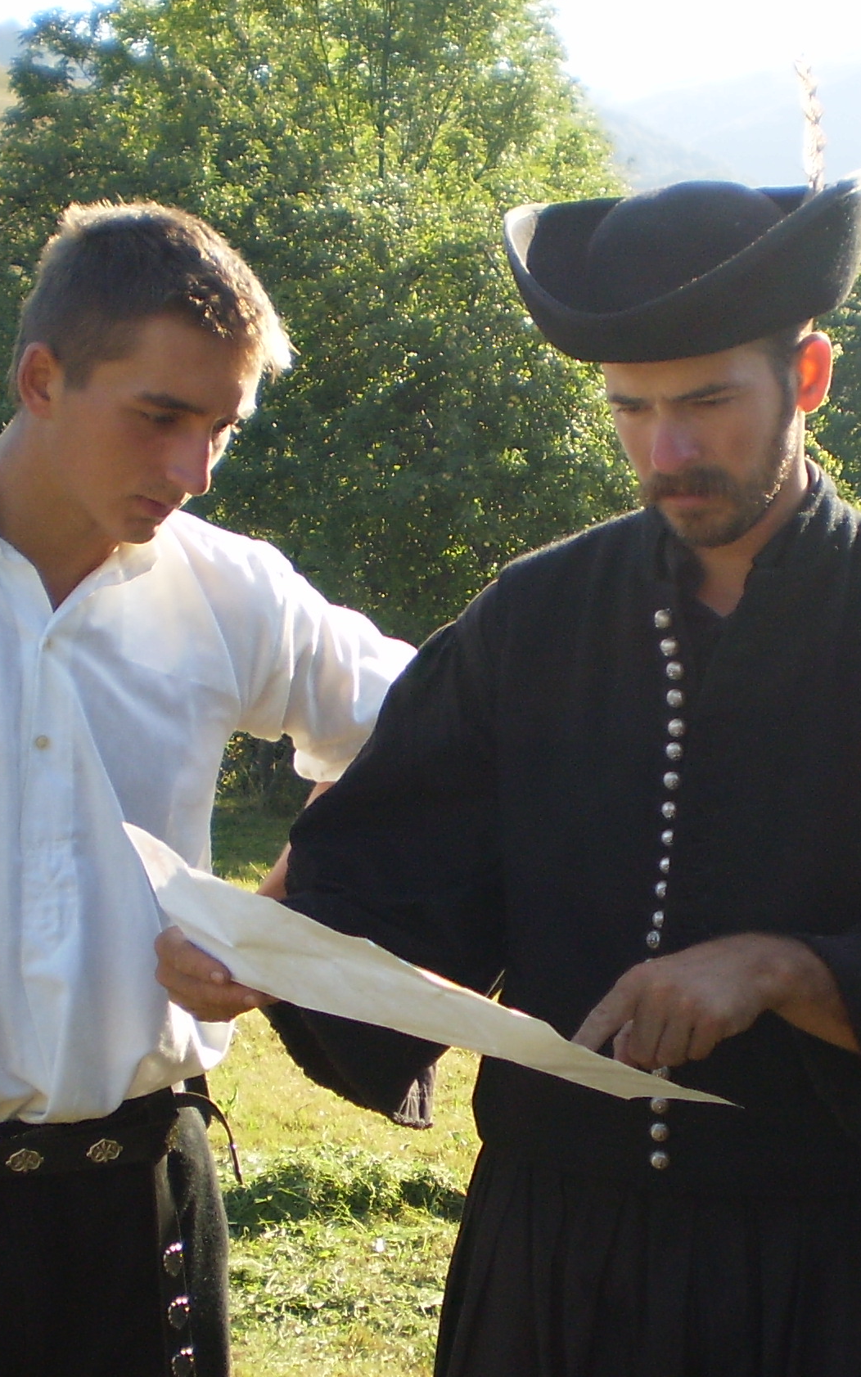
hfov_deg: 17.6
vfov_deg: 27.8
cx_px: 579
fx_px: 2778
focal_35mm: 74
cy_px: 788
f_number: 3.1
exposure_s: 1/250
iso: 64
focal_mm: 6.3
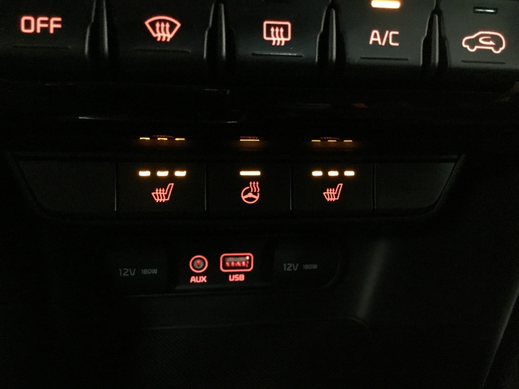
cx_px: 260
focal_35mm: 31
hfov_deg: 58.4
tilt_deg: -36.4
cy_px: 194
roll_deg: -4.9
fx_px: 465
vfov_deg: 45.4
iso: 800
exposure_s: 1/17
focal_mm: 3.3
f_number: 2.4
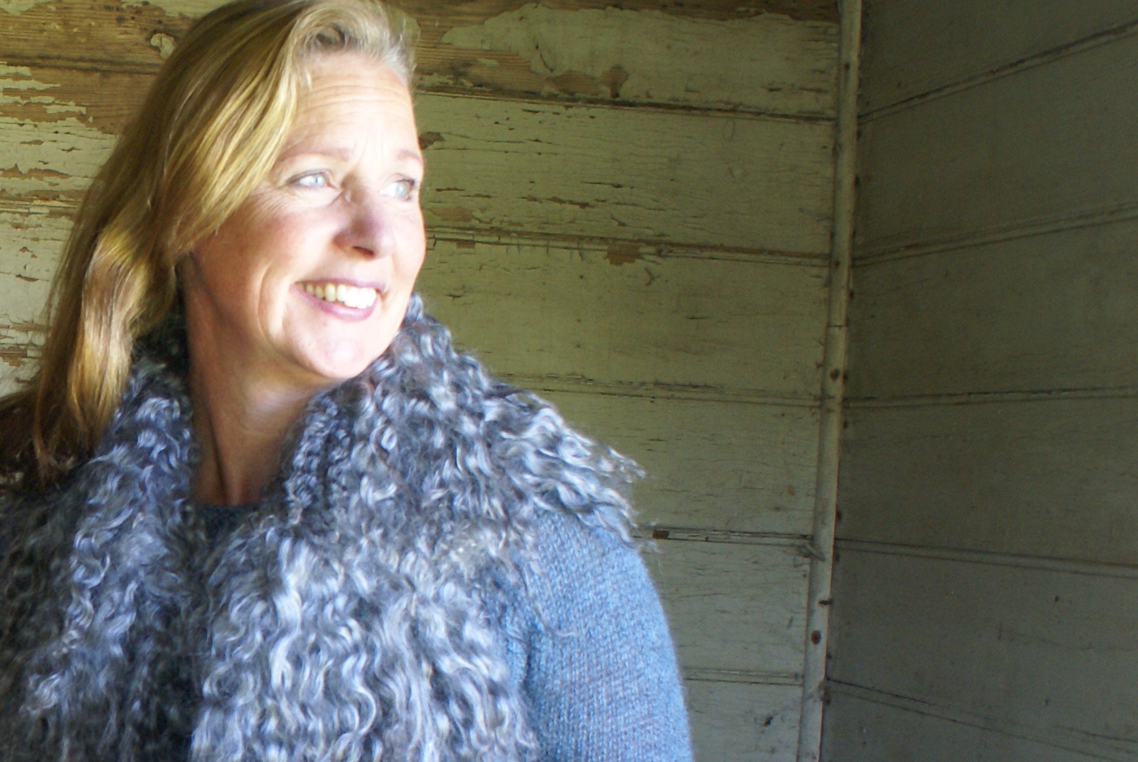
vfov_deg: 18.4
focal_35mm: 73
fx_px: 2311
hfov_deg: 25.8
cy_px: 703
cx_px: -87
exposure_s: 1/30
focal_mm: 22
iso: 400
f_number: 4
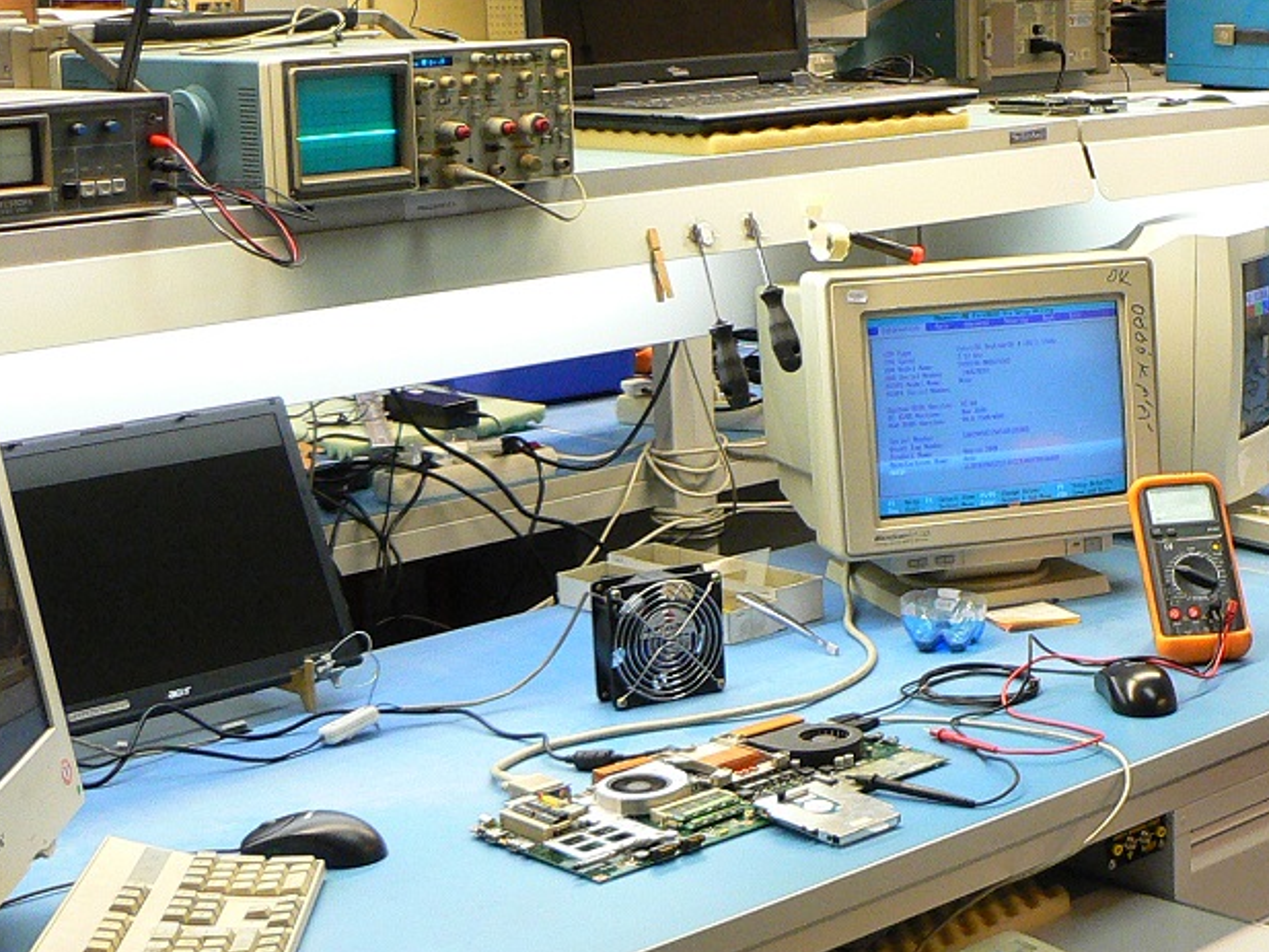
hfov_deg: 27.0
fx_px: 2567
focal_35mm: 70
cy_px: 463
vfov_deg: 21.0
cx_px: 1082
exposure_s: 1/60
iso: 200
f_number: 3.2
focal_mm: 6
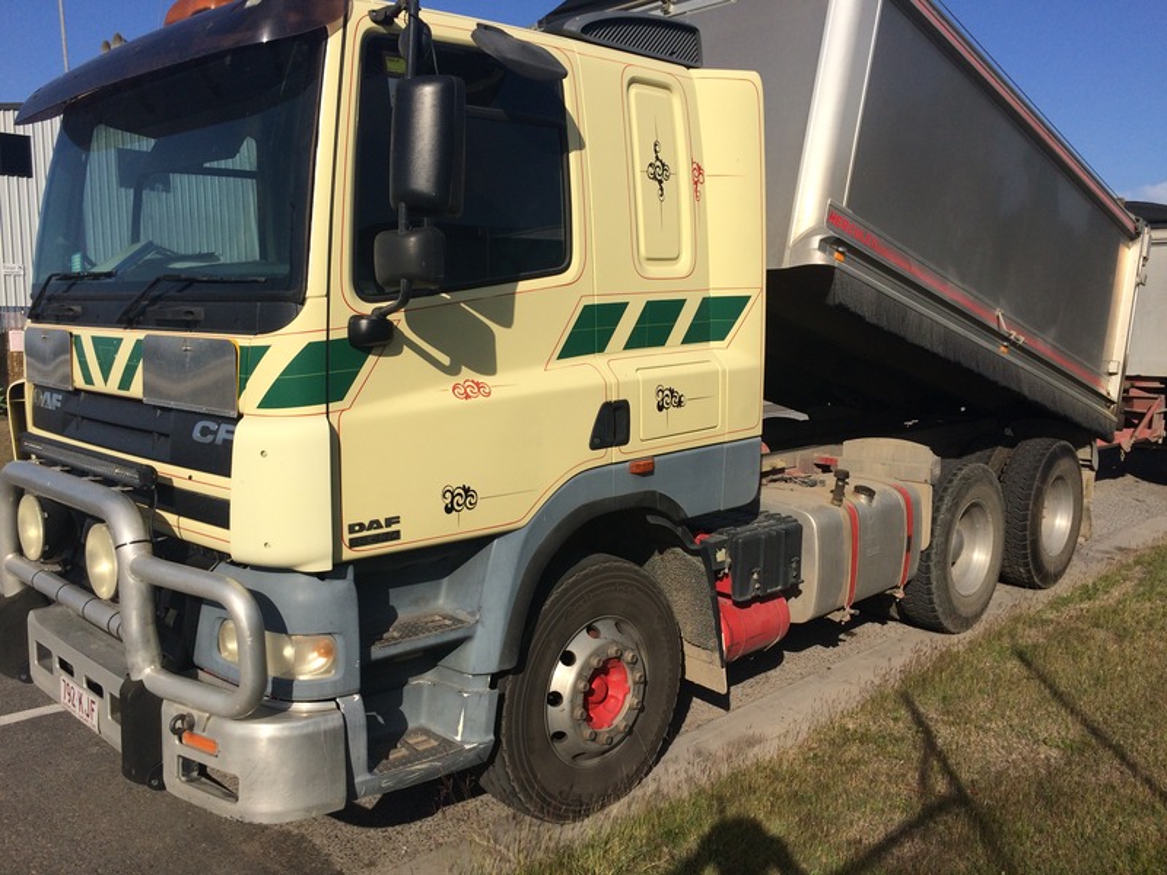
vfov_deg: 48.2
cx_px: 584
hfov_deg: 61.7
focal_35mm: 29
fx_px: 978
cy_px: 438
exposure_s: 1/3731
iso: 32
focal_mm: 4.15
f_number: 2.2
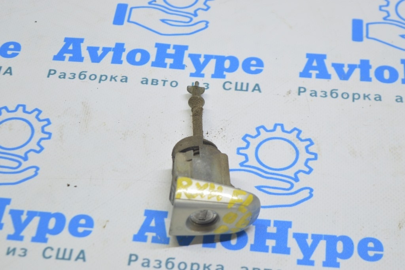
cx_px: 202
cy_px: 135
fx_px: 927
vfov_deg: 16.5
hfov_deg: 24.6
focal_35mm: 82
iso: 400
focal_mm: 55
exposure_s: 1/20
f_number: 5.6
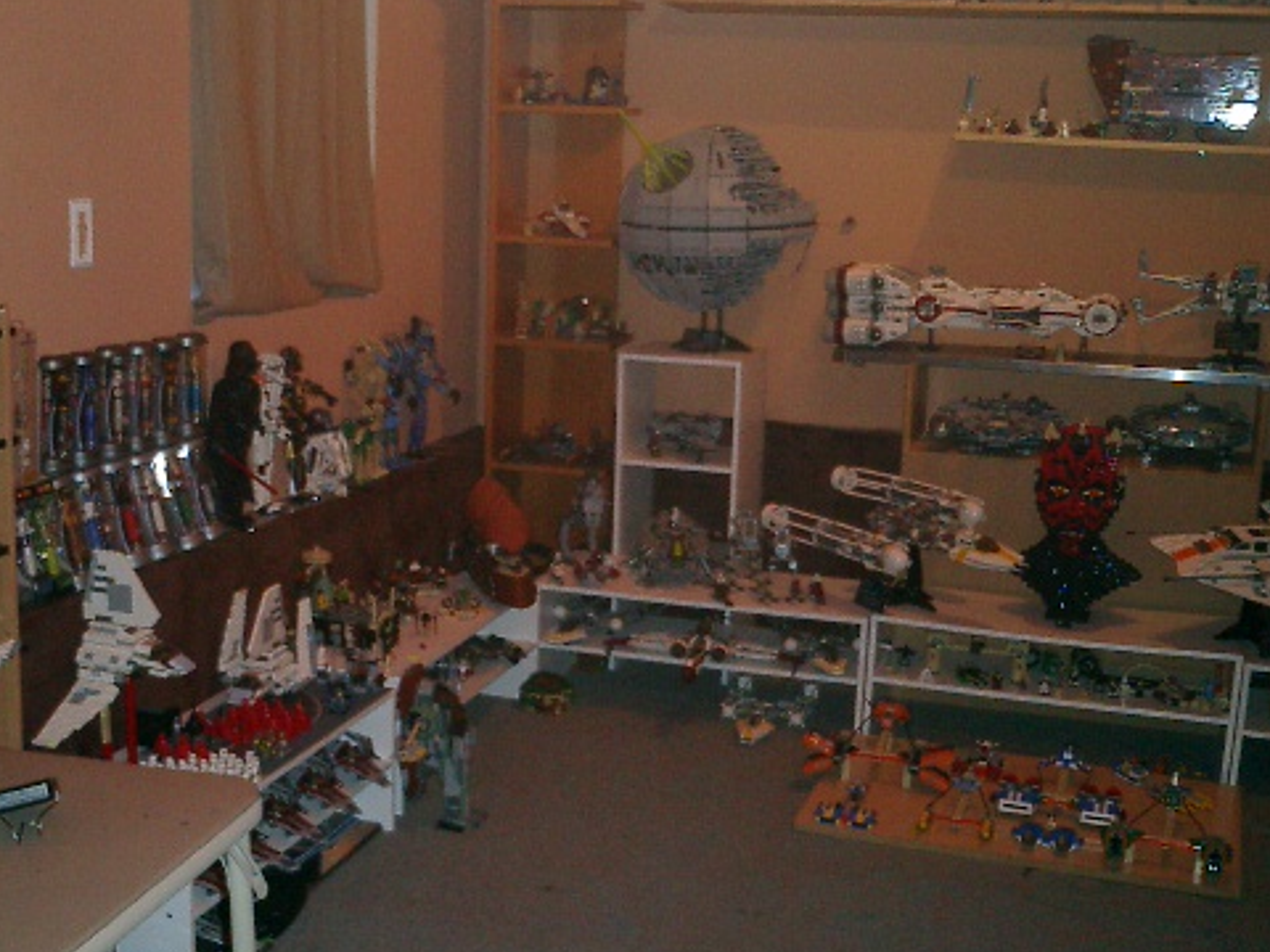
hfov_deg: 39.3
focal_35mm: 48
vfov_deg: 30.1
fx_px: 1761
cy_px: 629
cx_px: 444
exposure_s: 1/30
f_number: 3.2
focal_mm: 7.5
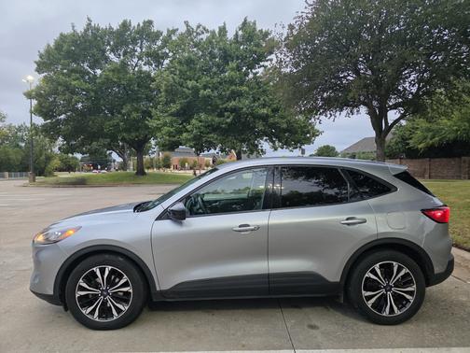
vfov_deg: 58.9
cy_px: 176
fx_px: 312
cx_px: 235
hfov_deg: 73.9
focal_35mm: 23
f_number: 1.7
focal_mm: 6.3
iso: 160
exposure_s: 1/120
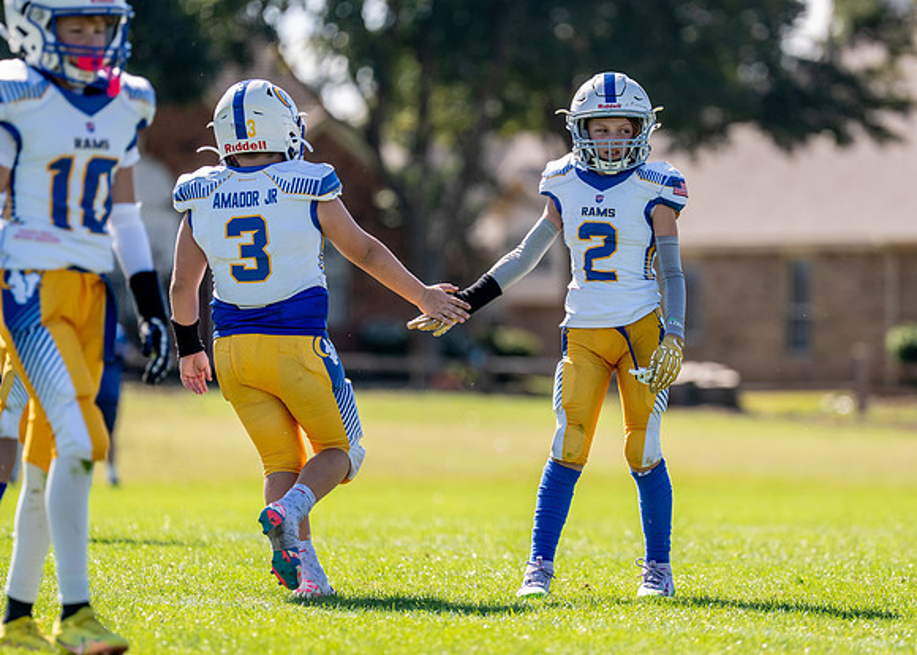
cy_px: 313
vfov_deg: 4.8
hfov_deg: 6.8
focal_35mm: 298
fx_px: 7752
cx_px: 562
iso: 200
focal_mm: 200
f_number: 2.8
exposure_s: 1/3200
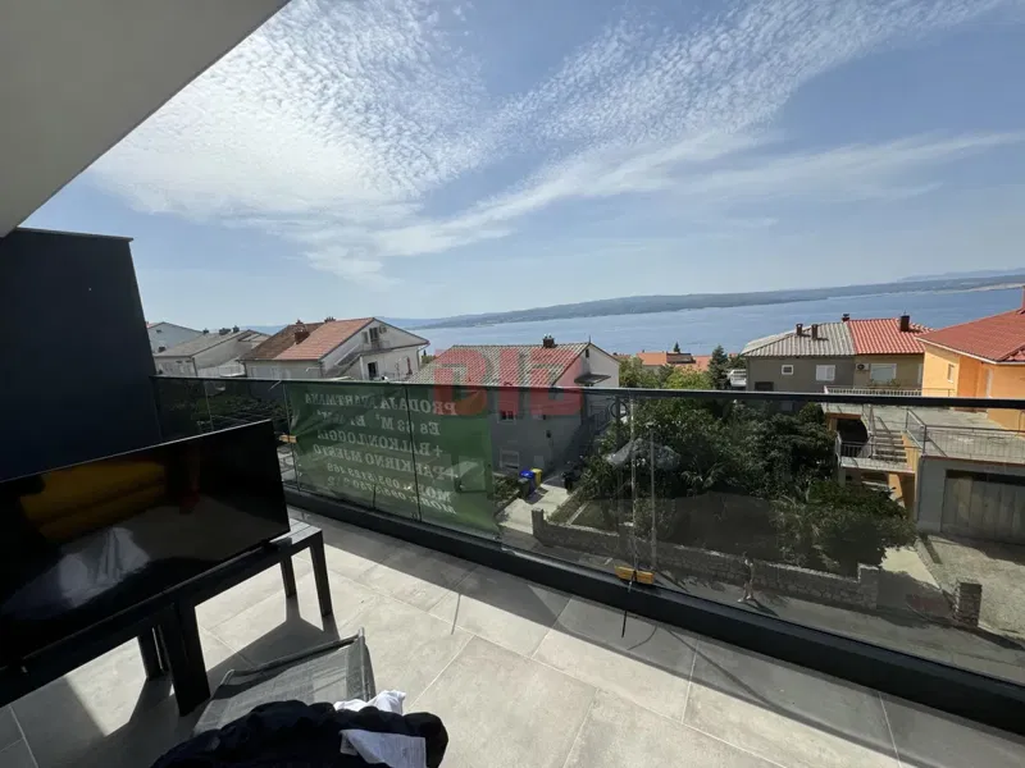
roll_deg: +5.7
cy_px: 384
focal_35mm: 14
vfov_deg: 85.7
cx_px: 512
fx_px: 415
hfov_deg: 102.1
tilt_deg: -10.1
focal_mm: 2.22
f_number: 2.2
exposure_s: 1/2874
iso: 50
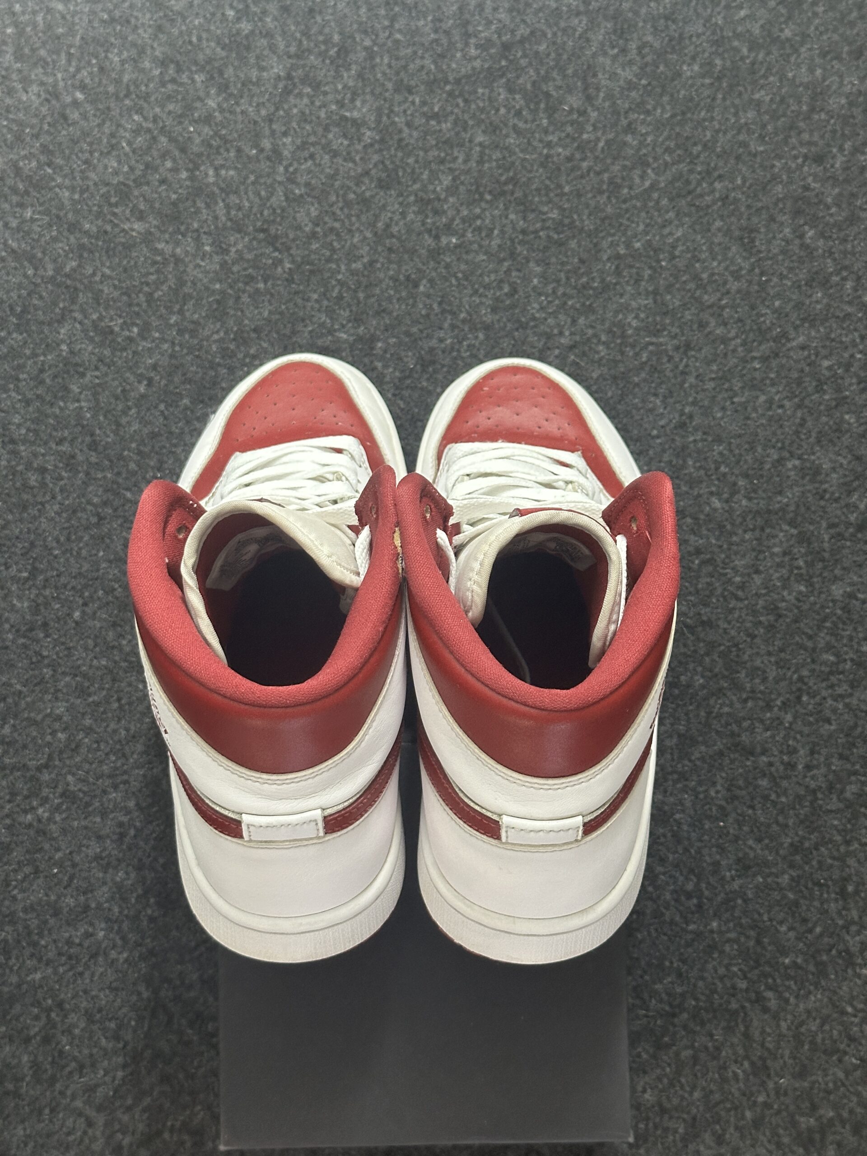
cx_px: 434
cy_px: 578
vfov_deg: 39.7
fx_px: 1603
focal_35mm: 48
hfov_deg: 30.3
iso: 400
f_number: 1.78
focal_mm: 6.86
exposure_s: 1/34
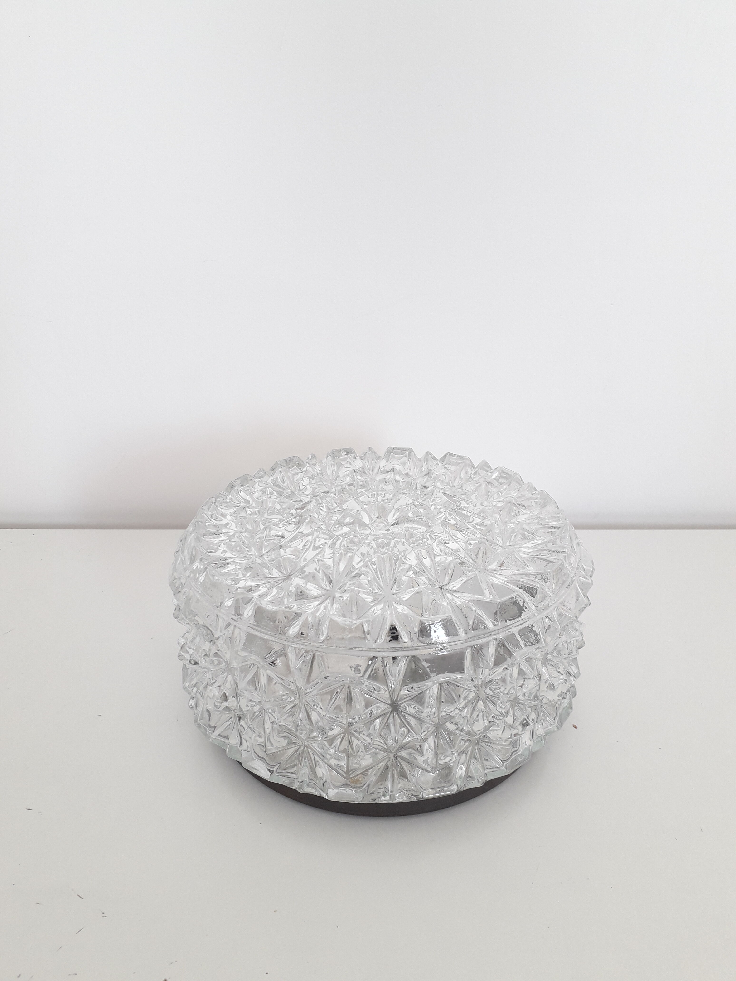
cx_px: 368
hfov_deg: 51.4
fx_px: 765
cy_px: 490
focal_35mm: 27
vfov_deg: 65.3
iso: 50
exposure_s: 1/50
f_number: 1.9
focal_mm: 3.6
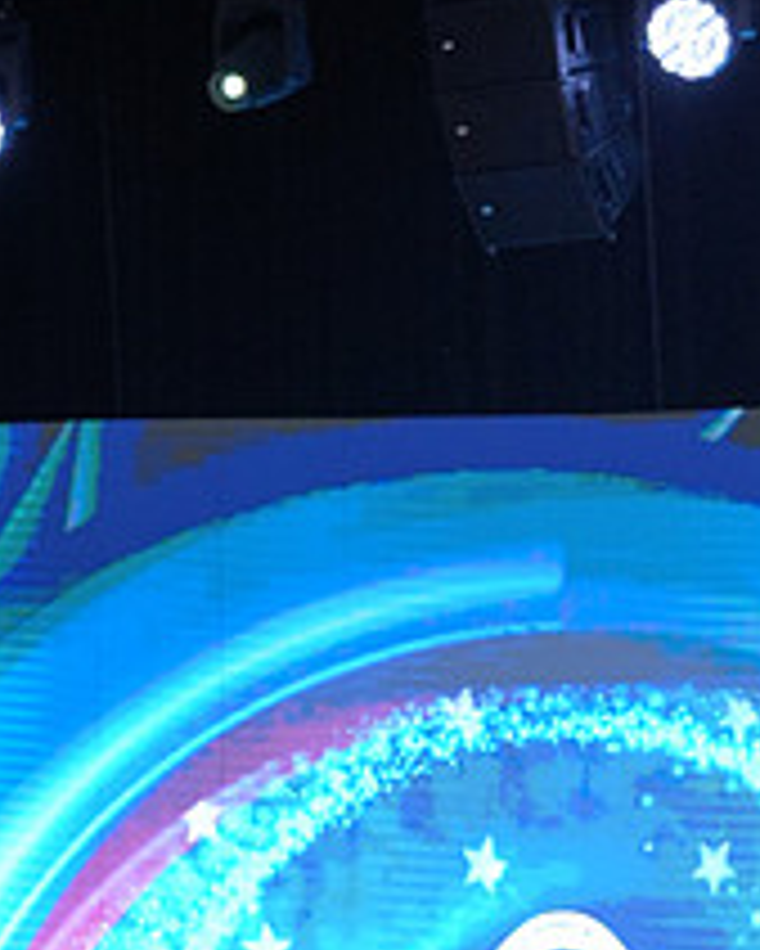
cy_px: 1292
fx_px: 6659
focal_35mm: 237
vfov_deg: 8.0
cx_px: 816
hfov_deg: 6.5
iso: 2000
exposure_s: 1/400
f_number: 5.6
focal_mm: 92
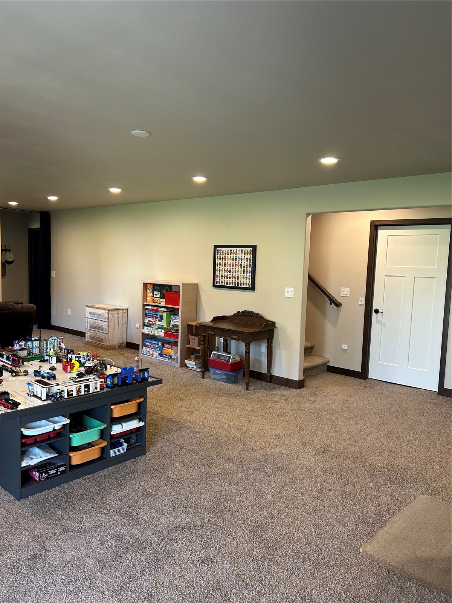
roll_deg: -2.3
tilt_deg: -5.1
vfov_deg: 67.3
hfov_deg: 53.1
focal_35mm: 26
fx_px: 453
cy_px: 302
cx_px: 226
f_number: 1.5
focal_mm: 5.7
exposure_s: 1/60
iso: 100
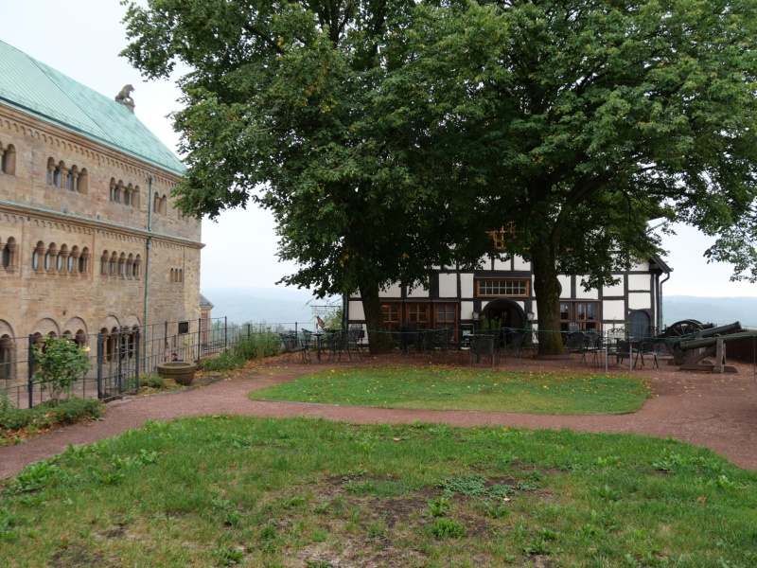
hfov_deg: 60.0
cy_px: 284
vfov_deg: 46.8
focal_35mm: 30
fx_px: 656
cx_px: 378
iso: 200
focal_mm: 15
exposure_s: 1/160
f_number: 5
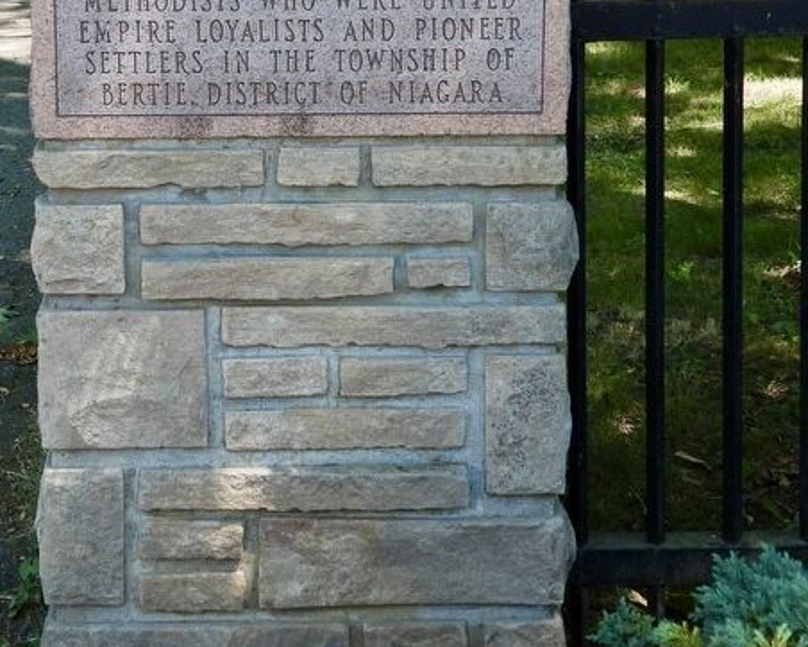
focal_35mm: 76
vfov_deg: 20.1
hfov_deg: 24.9
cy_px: 179
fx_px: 1818
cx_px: 241
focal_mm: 7.9
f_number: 3.2
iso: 100
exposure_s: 1/160
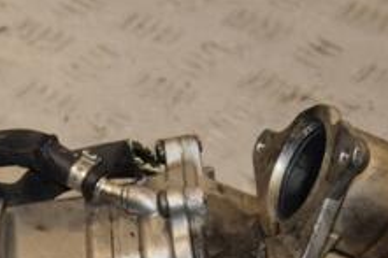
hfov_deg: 11.2
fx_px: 1975
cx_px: 90
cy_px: 251
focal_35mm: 183
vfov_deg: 7.4
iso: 800
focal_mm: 45
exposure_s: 1/200
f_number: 5.6
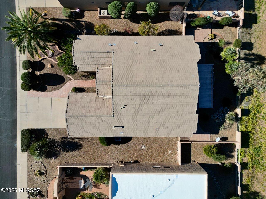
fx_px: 184
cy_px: 100
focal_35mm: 24
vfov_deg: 56.8
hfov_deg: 71.6
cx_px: 133
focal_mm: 6.72
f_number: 1.7
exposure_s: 1/1000
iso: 100
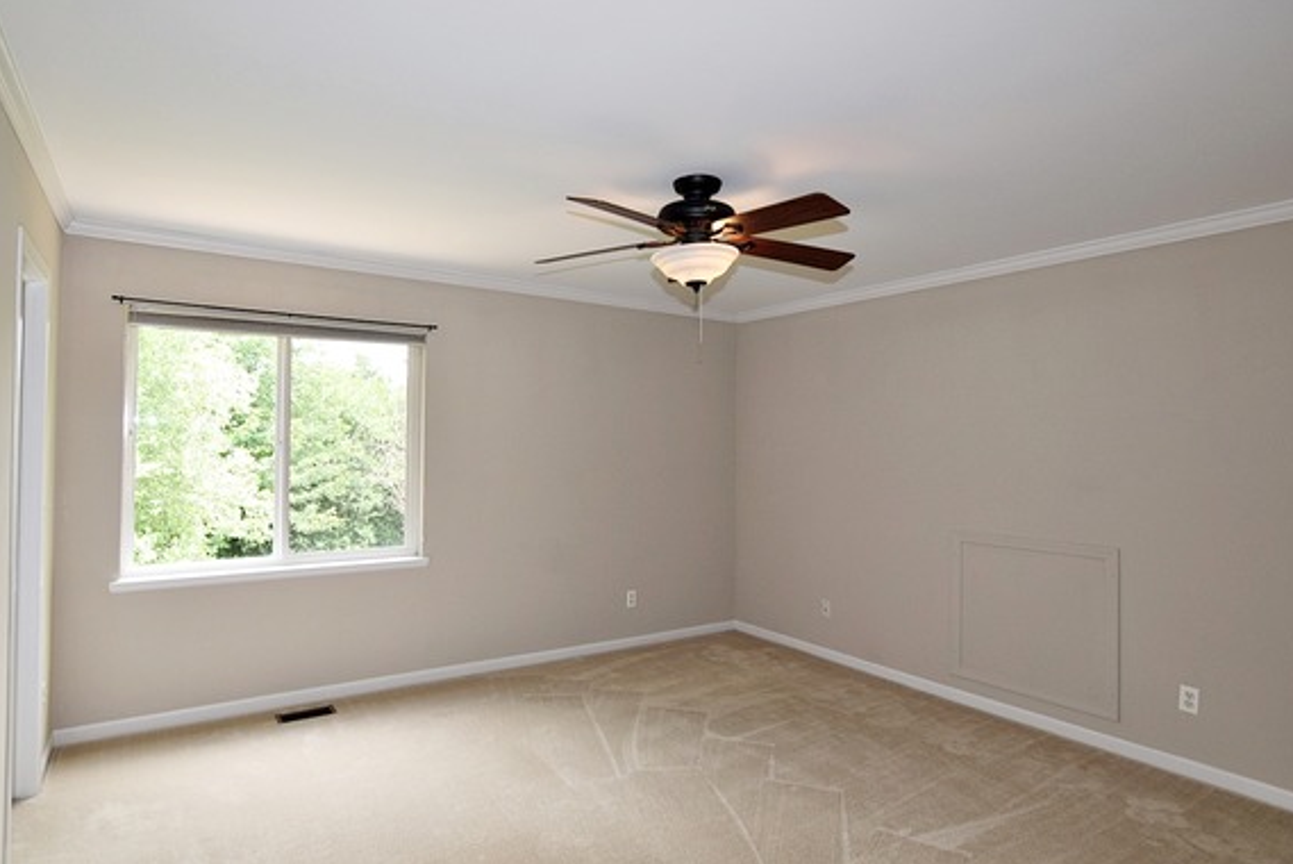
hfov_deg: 88.1
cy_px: 426
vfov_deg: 65.8
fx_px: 667
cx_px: 611
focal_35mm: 19
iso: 400
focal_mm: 11
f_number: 5.6
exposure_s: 1/125
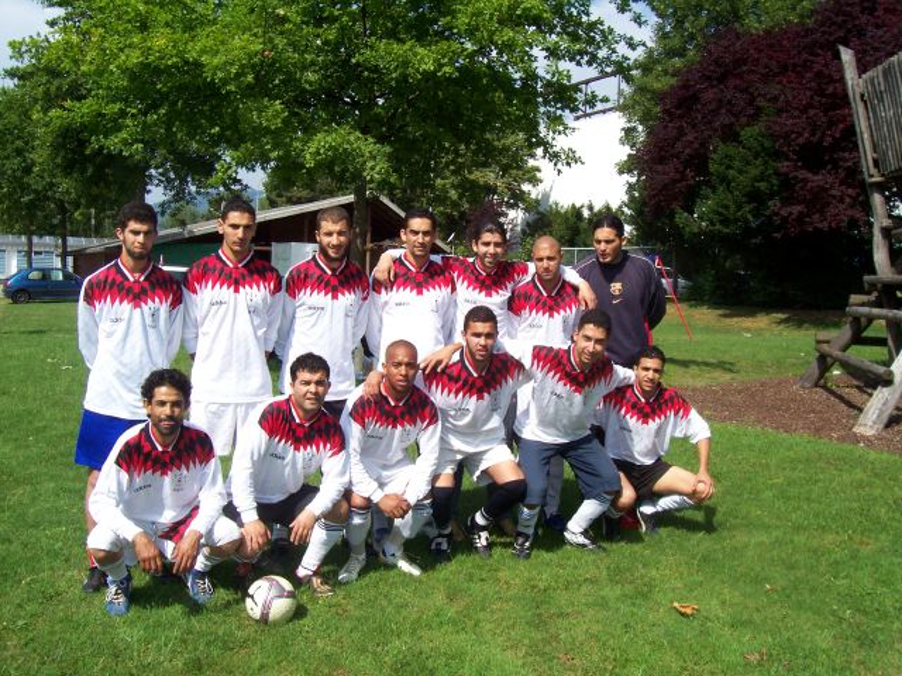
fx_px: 886
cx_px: 451
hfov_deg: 54.0
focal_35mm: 34
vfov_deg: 41.8
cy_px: 338
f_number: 5.1
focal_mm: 5.6
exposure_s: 1/440
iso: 80
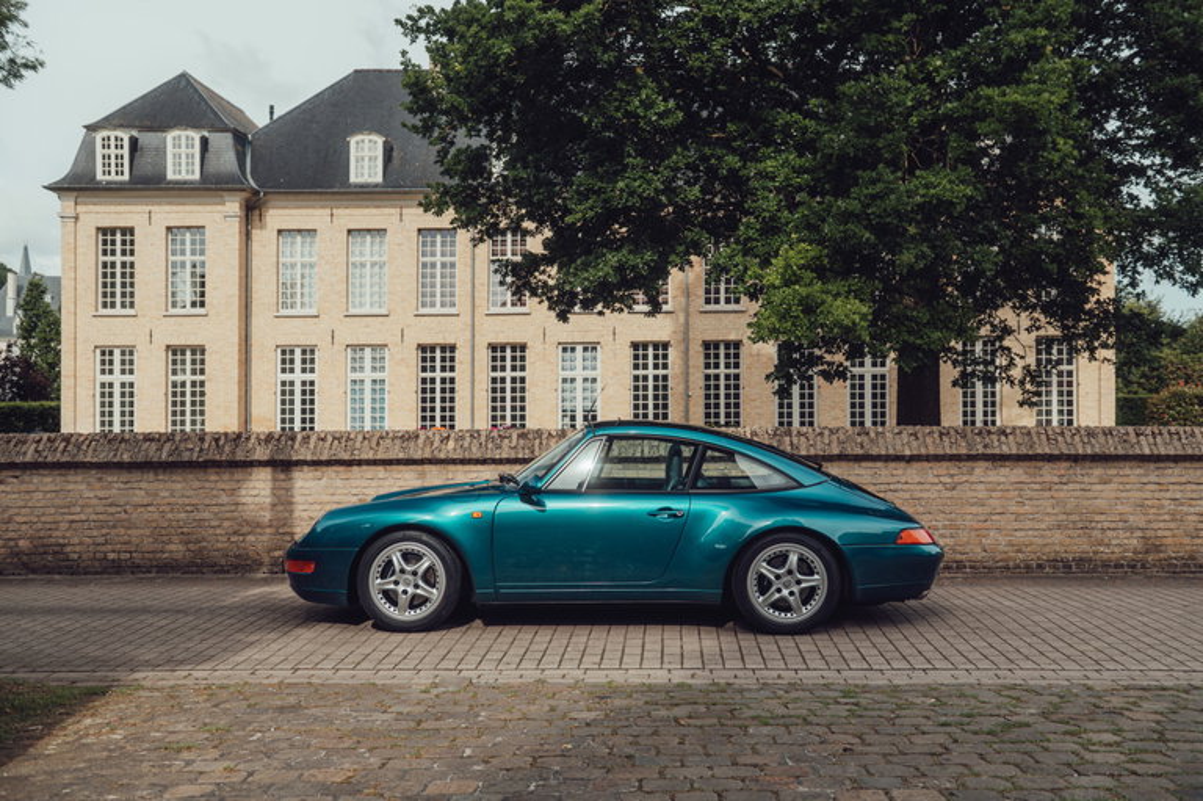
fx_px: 1169
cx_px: 602
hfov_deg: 54.5
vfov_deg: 37.8
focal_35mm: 35
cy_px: 400
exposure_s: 1/320
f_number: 4.5
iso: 100
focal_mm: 35
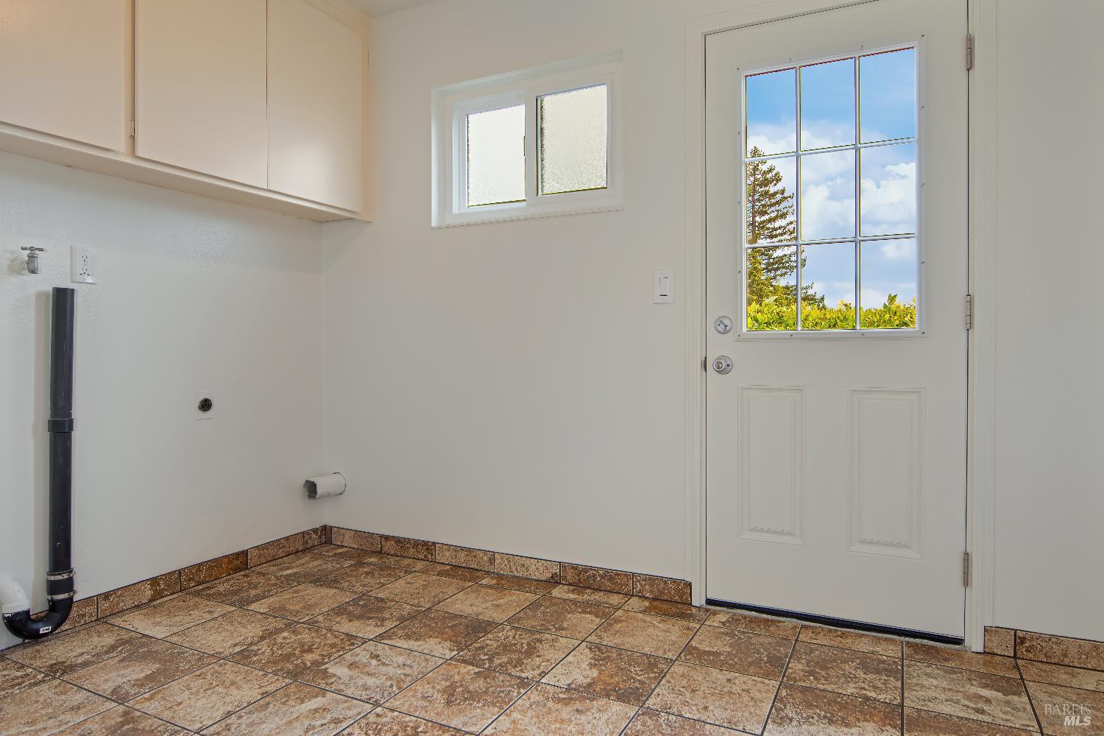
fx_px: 644
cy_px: 368
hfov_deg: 81.2
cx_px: 552
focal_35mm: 21
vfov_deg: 59.5
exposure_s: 1/80
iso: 100
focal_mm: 14
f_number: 4.5
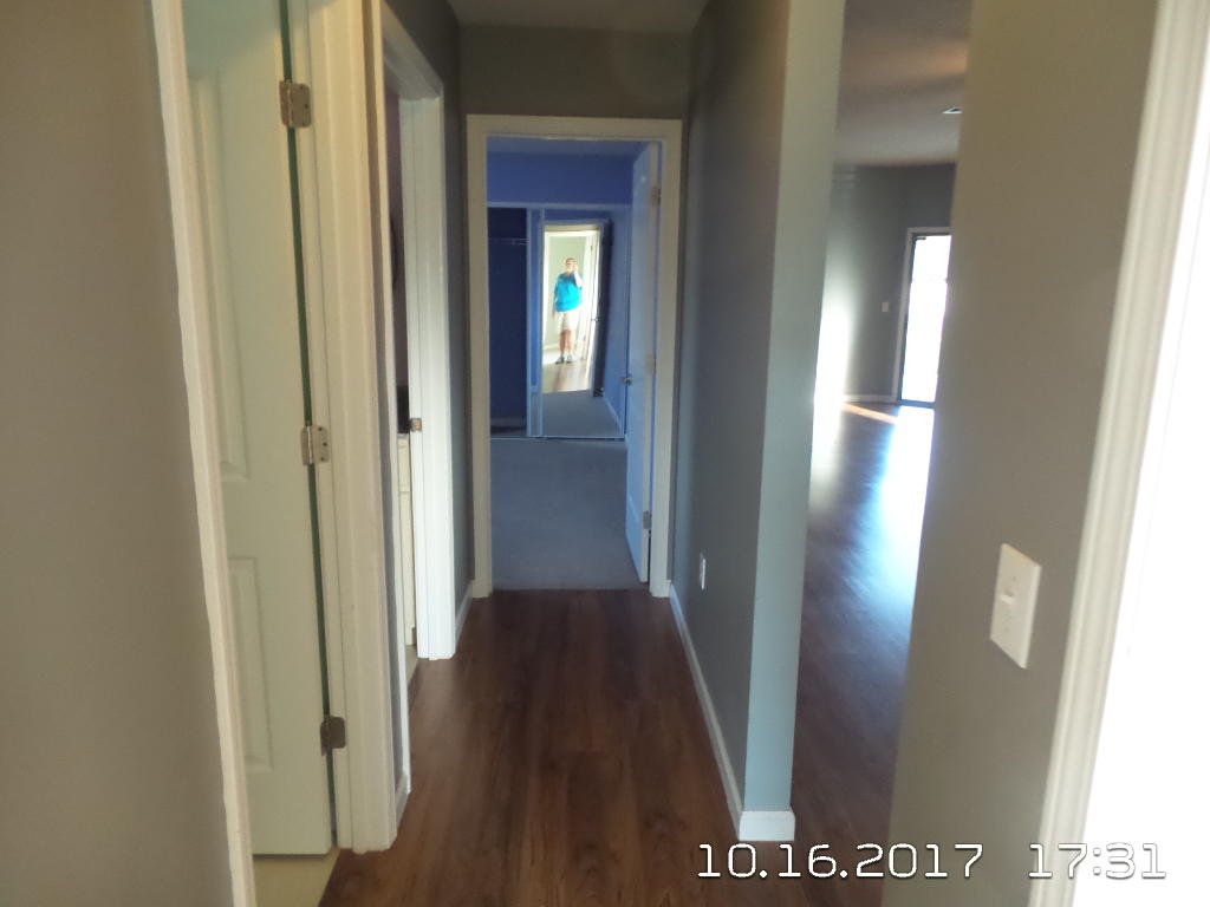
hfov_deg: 73.9
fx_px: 804
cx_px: 605
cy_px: 454
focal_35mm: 23
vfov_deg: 58.9
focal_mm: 4.1
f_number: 2.8
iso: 640
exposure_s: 1/30
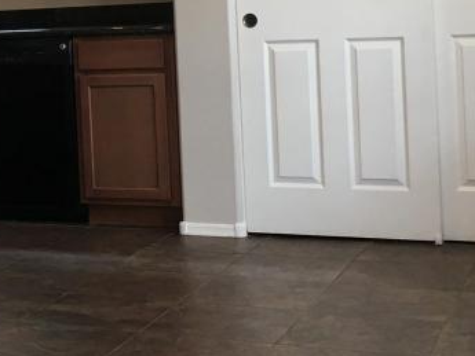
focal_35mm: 86
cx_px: -43
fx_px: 1181
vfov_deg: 17.0
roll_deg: +1.9
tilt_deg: -0.6
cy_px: 53
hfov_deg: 21.6
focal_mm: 4.15
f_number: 2.2
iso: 40
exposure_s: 1/30
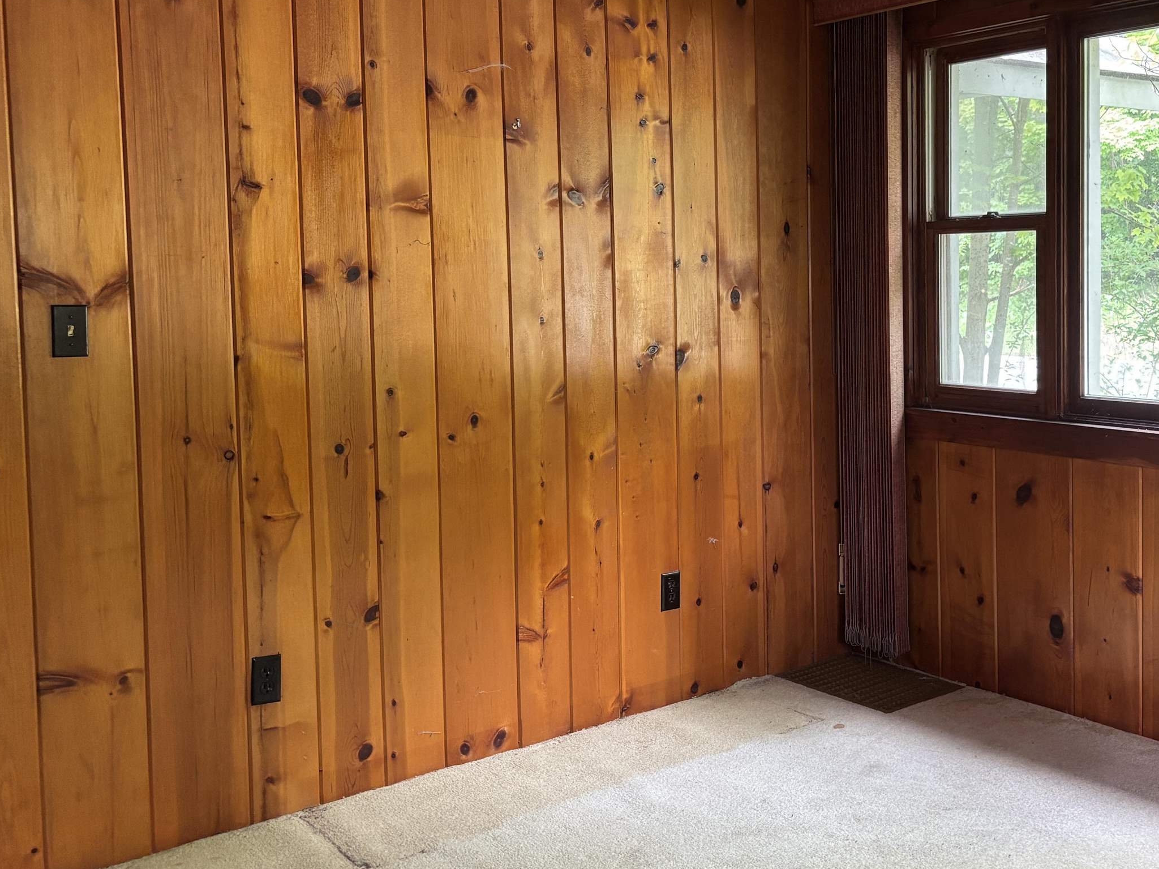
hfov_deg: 47.1
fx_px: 1306
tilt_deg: -5.1
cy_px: 337
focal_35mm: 39
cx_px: 774
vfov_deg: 36.6
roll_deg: +0.8
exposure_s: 1/60
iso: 200
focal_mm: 5.96
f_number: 1.6
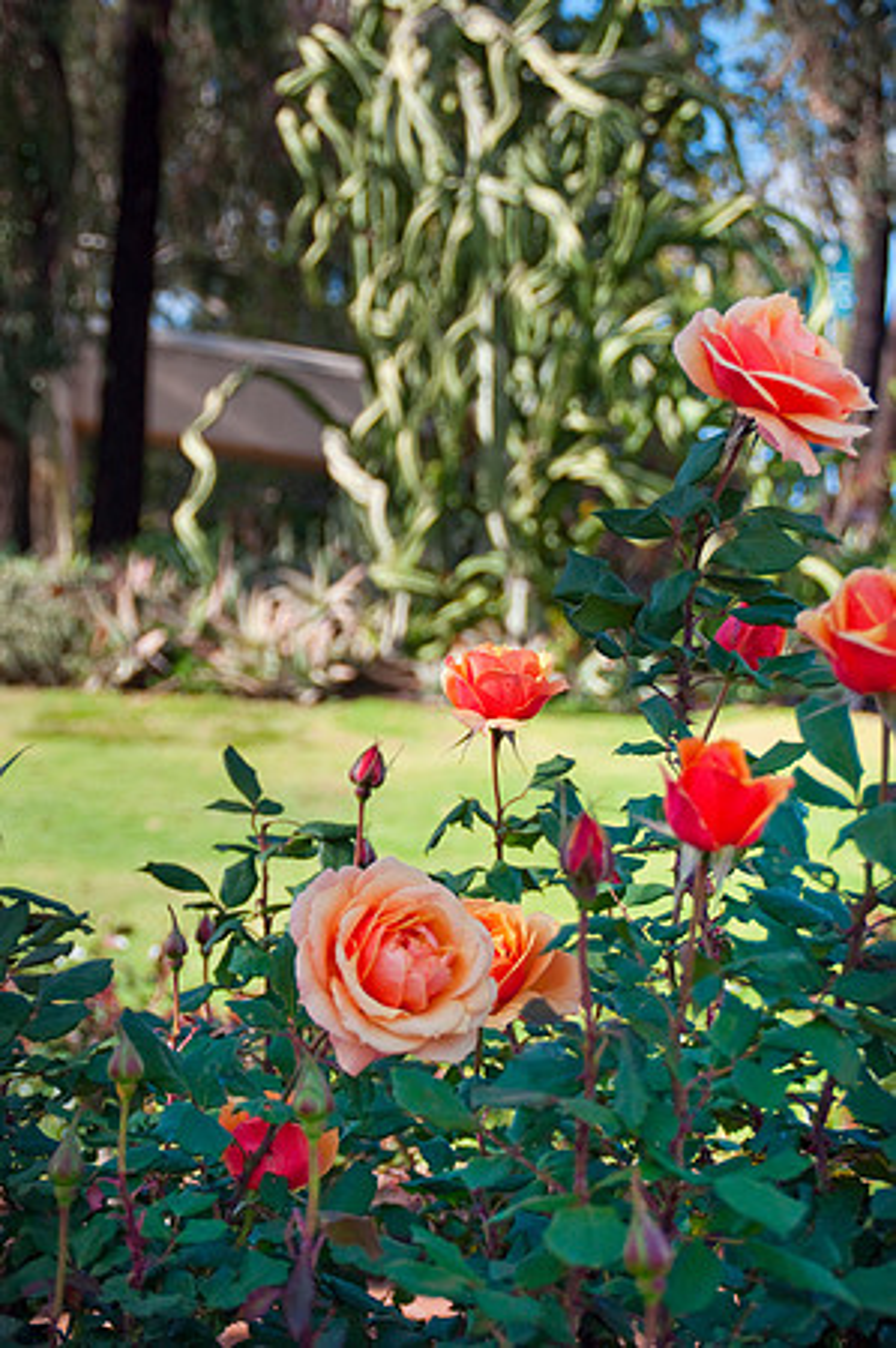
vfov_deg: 26.0
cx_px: 448
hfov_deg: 17.5
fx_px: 2919
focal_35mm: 78
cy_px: 674
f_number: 5
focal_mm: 52
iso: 320
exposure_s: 1/1000
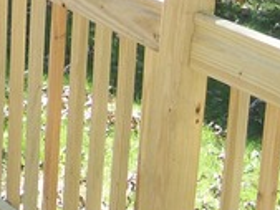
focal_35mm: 136
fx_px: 1101
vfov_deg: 10.5
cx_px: -84
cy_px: -112
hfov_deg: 13.9
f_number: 2.7
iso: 80
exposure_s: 1/223
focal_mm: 6
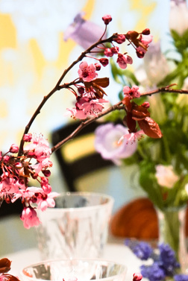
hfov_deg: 7.2
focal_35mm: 192
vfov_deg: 10.4
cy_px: 385
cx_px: 78
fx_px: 1501
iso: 8000
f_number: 5.6
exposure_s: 1/100
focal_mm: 70
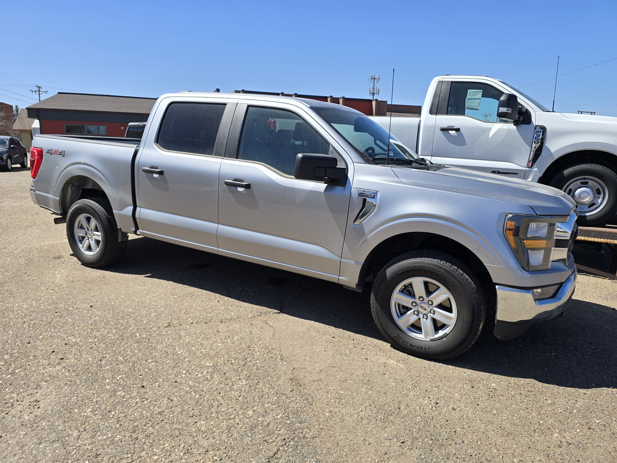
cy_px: 232
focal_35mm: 23
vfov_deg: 58.9
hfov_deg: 73.9
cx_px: 308
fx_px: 410
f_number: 1.7
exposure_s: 1/681
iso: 12
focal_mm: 6.3
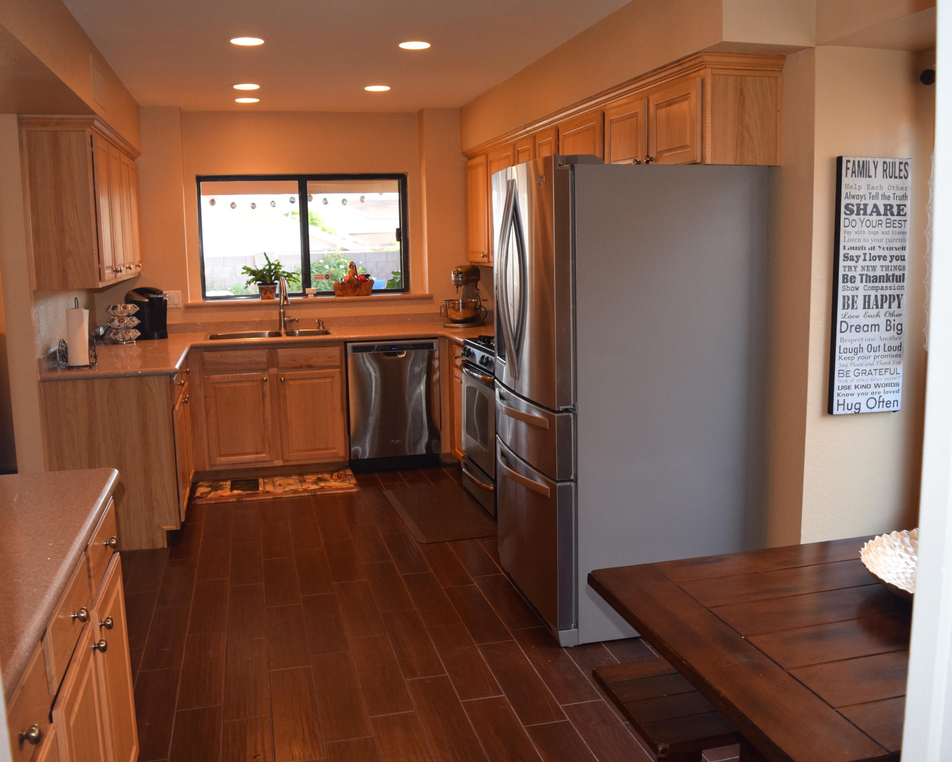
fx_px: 874
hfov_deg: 57.2
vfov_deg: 47.1
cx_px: 482
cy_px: 379
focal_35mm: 31
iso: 800
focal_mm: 18
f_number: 5
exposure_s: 1/100
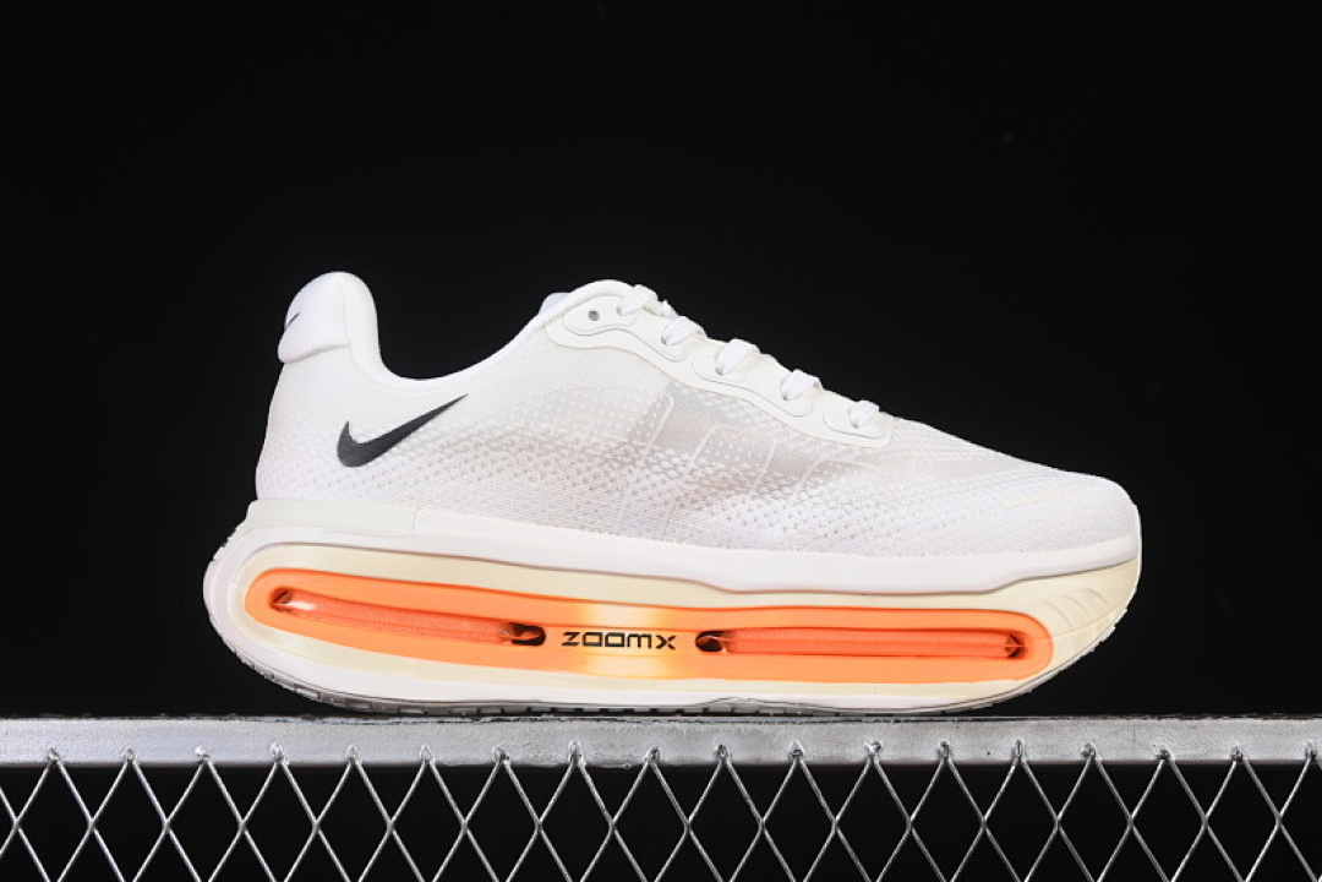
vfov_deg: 18.2
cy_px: 441
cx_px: 661
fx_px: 2754
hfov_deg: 27.0
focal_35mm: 75
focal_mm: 50
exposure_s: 1/100
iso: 160
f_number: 8
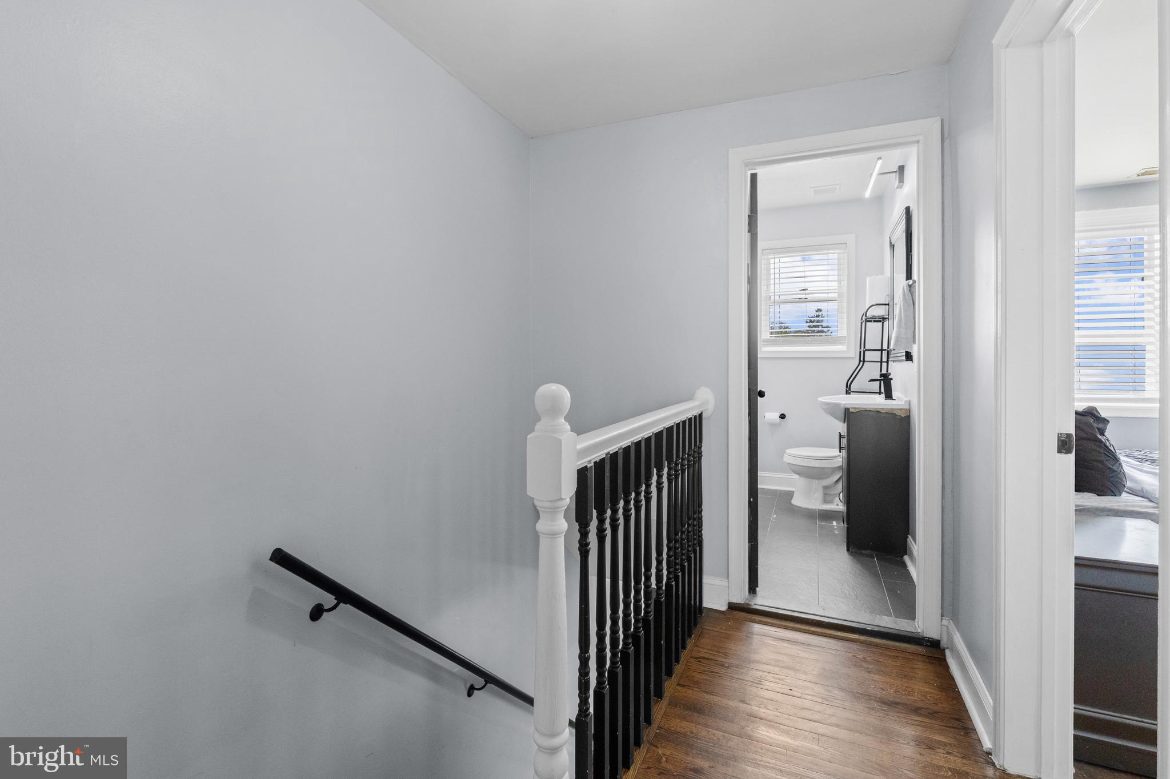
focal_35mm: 16
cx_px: 585
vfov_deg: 73.7
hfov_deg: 96.8
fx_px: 520
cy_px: 390
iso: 1250
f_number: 8
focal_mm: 16
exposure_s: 1/20
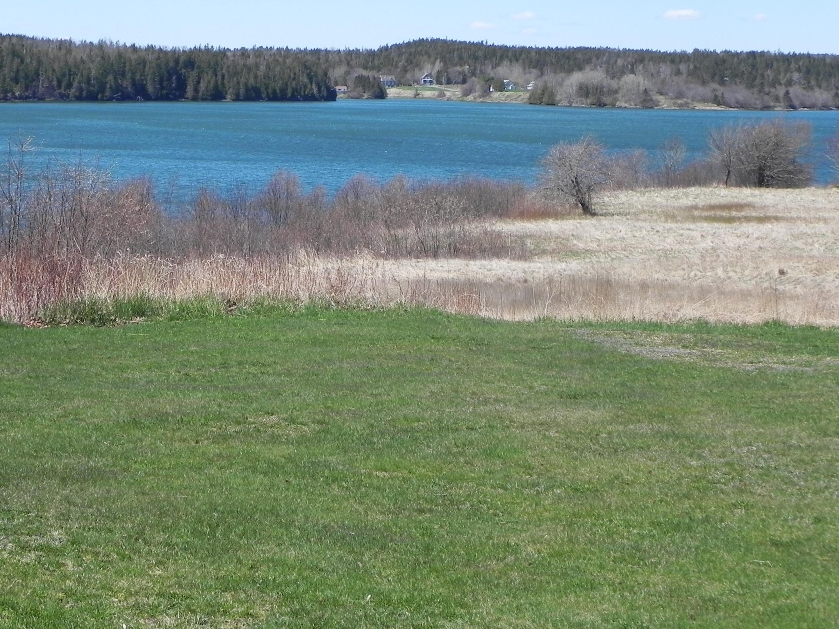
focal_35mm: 81
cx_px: 275
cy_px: 221
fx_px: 1963
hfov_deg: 24.0
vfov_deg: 18.2
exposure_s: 1/498
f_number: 5.6
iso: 160
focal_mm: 10.3
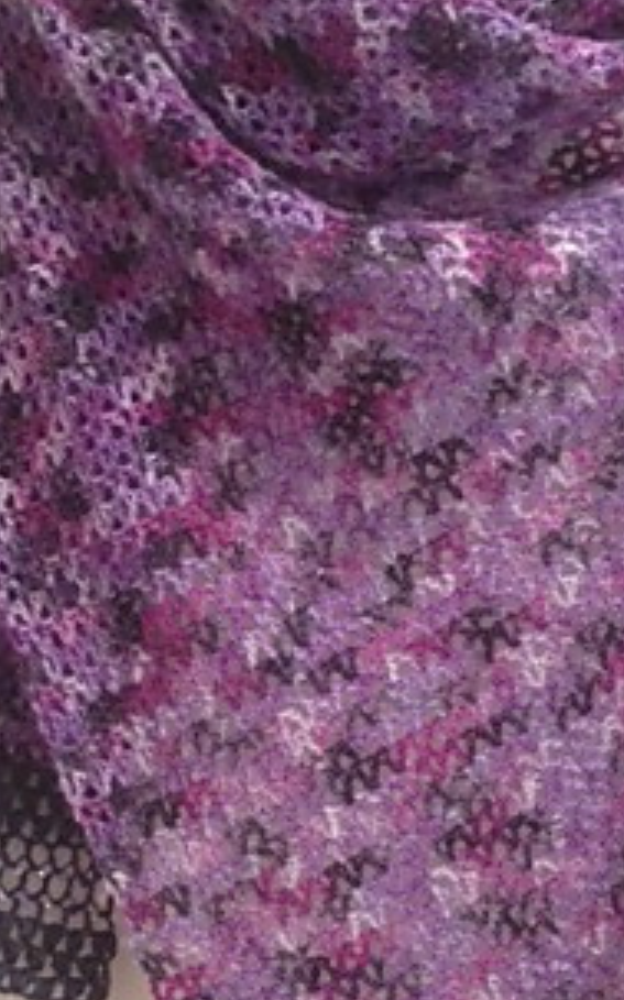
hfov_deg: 17.6
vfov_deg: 27.6
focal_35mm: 74
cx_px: 333
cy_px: 703
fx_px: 2016
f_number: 2.4
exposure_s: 1/20
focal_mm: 4.12
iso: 400
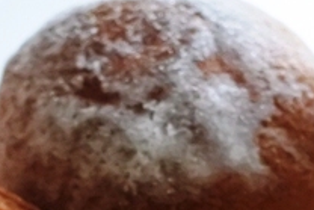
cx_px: 47
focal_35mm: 191
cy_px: 400
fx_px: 1667
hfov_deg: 10.7
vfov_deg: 7.0
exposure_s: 1/125
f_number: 1.8
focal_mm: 18.5
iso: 1600
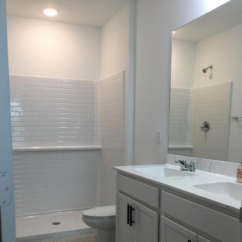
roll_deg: +0.6
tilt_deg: -5.2
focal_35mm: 37
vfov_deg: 44.2
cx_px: 121
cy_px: 163
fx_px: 293
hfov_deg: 44.9
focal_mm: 3.3
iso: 25
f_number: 2.4
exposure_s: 1/30
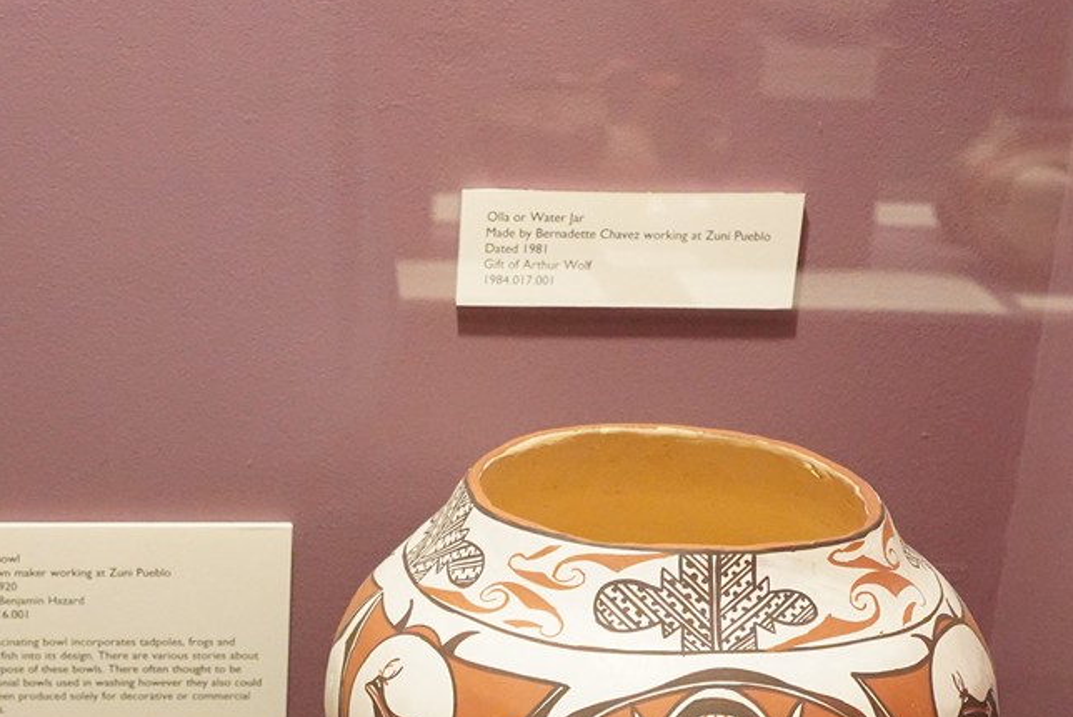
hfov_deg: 22.2
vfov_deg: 14.4
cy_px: 1024
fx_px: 2684
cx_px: 170
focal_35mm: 90
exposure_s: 1/100
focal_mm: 29
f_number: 4.5
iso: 6400
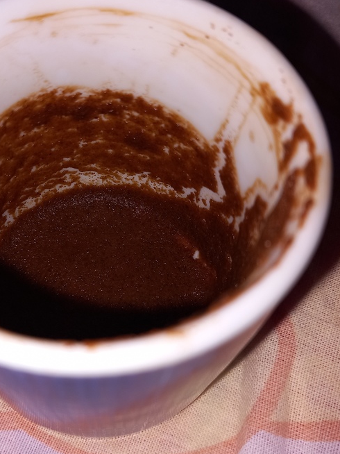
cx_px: 107
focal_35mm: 38
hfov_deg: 37.2
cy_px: 233
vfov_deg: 49.0
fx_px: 498
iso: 20
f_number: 1.8
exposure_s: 1/130
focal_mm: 4
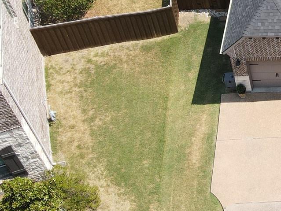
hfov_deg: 22.0
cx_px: 394
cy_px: -4
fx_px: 625
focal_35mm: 77
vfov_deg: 18.6
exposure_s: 1/500
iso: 100
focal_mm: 4.5
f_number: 2.8
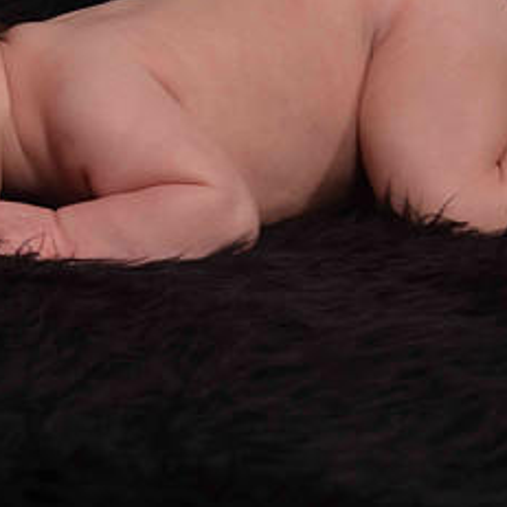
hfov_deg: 8.8
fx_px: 3281
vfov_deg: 8.8
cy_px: 292
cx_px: 26
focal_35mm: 198
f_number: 9
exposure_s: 1/60
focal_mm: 62
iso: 200
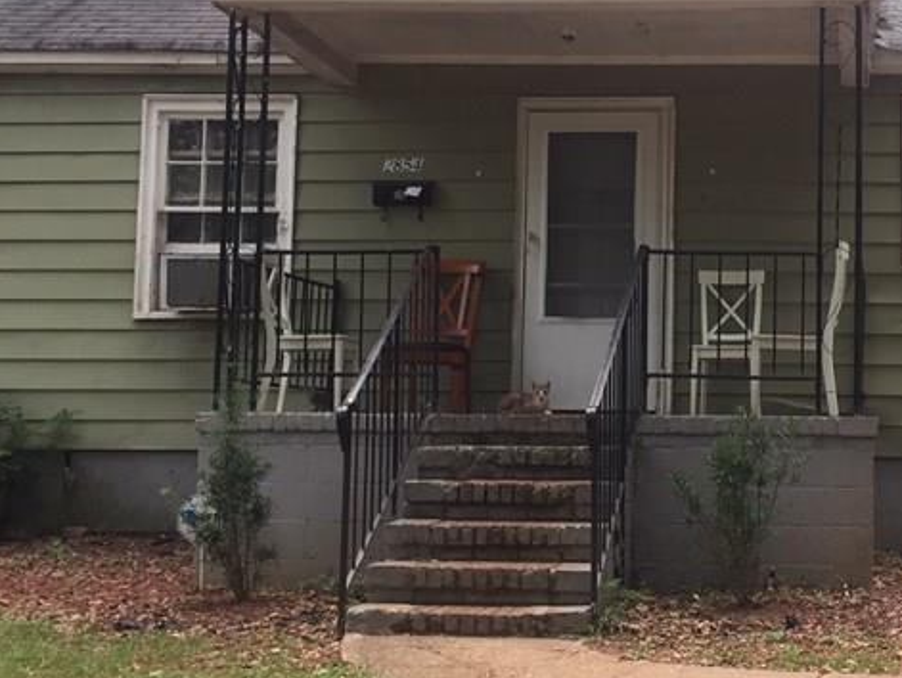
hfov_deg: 29.8
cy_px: 283
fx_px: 1643
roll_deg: -1.3
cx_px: 747
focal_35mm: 63
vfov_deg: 23.3
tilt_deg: +4.3
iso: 32
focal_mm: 4.15
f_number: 2.2
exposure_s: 1/179
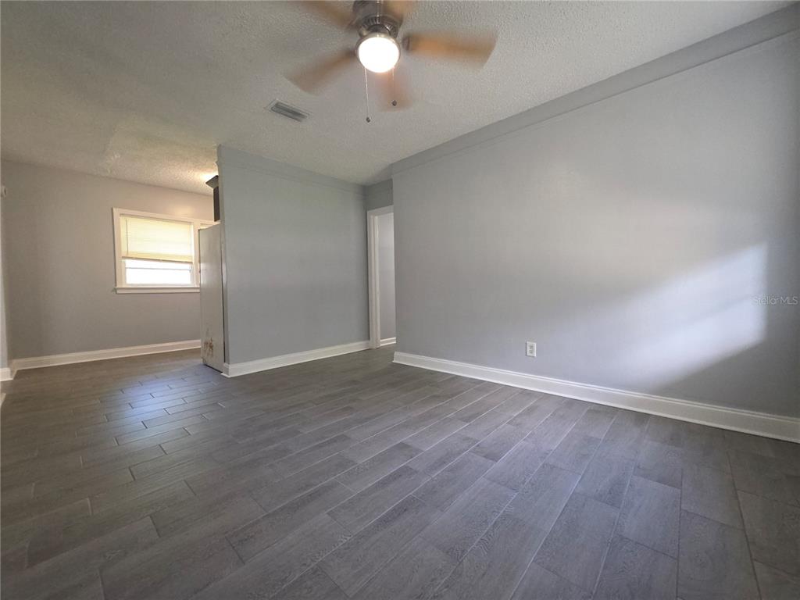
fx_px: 300
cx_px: 400
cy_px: 300
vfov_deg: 89.9
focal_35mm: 13
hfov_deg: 106.2
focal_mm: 2.2
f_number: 1.9
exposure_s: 1/40
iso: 250
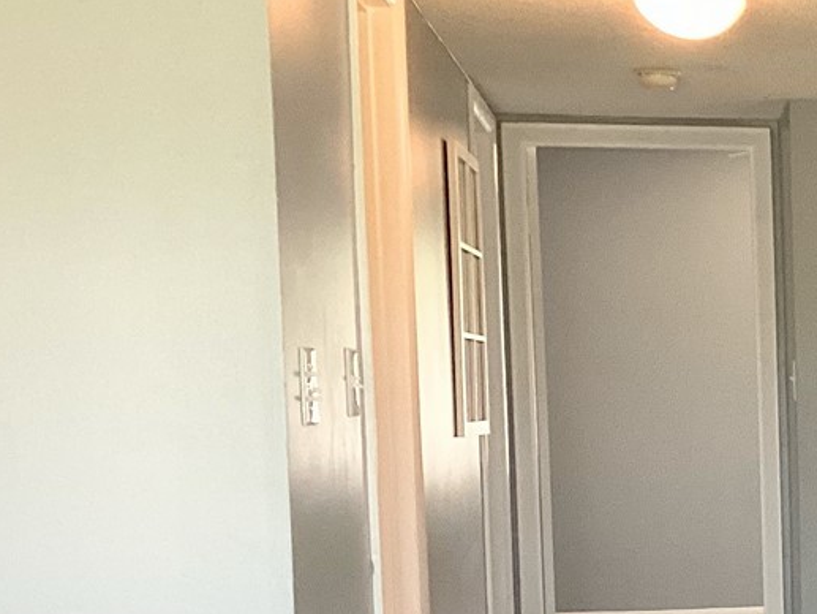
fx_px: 2266
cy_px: 565
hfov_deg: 18.6
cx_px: 1146
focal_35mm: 96
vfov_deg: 15.2
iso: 125
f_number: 2.4
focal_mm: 3.3
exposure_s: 1/60
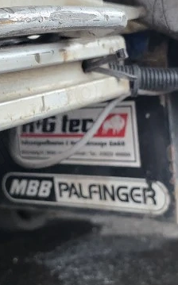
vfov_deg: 30.2
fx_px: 528
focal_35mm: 68
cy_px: 150
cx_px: 64
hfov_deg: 19.1
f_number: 1.7
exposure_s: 1/120
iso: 800
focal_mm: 6.3
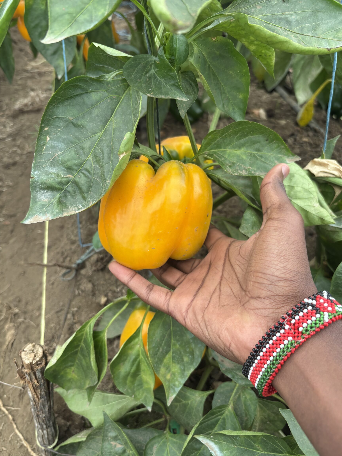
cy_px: 230
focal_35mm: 27
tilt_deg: -42.4
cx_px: 175
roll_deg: +1.4
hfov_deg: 51.3
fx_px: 356
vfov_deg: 65.3
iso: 40
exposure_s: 1/121
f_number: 1.6
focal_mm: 5.96
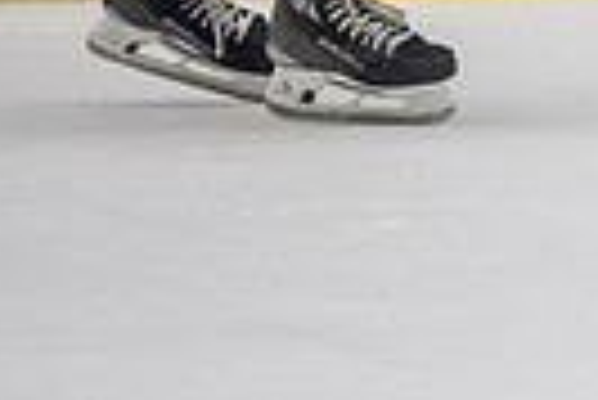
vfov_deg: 1.4
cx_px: 1656
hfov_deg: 2.1
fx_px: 16130
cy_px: -461
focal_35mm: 970
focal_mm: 155
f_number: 3.2
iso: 2000
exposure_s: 1/640
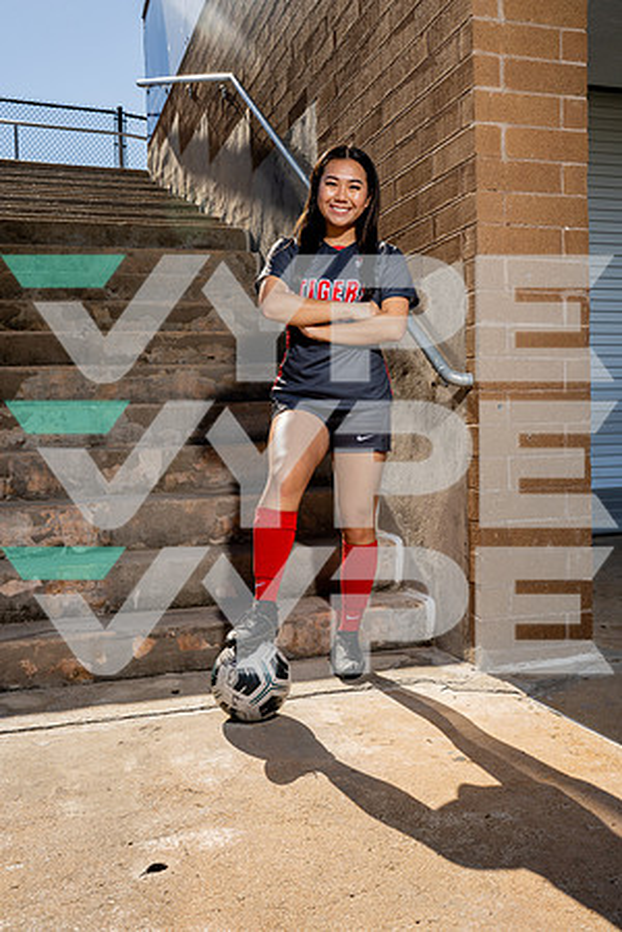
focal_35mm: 34
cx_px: 311
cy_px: 466
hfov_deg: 38.9
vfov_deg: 55.8
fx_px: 881
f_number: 8
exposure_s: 1/250
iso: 100
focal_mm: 34
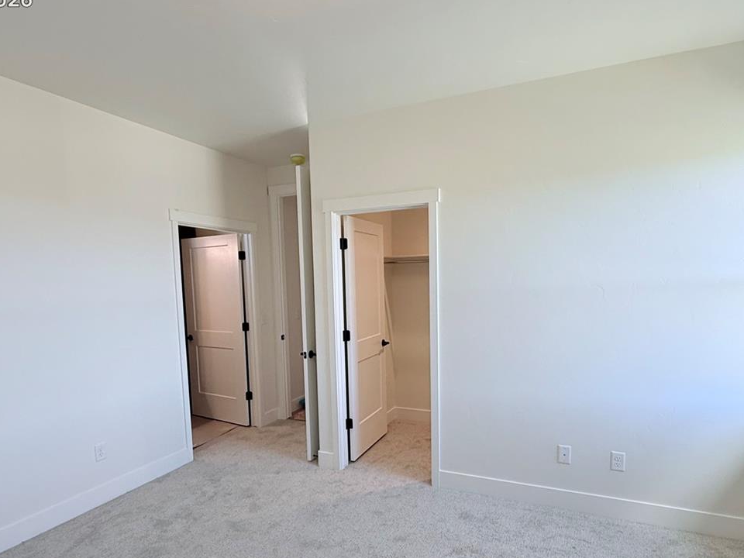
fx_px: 451
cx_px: 380
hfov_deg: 79.0
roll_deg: +1.2
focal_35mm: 21
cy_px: 329
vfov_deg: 63.0
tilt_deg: -6.3
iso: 125
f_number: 2.2
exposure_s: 1/120
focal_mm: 2.22
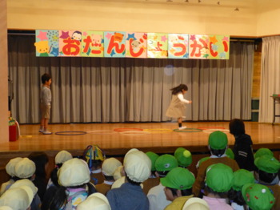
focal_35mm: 51
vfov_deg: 28.5
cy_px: 105
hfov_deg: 37.5
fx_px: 412
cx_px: 140
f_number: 4.4
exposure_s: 1/60
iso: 800
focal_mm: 9
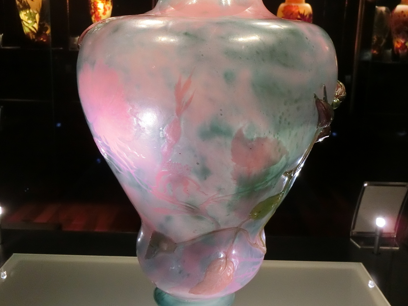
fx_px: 483
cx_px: 209
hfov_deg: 45.8
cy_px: 159
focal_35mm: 41
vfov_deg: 35.1
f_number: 4.1
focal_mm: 6.9
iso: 800
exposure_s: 1/40
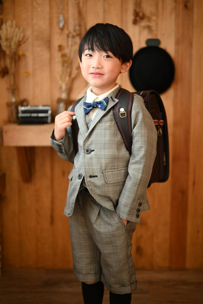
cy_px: 152
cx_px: 102
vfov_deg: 39.6
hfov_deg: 27.0
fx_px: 423
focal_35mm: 50
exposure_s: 1/160
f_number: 1.8
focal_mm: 50
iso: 100
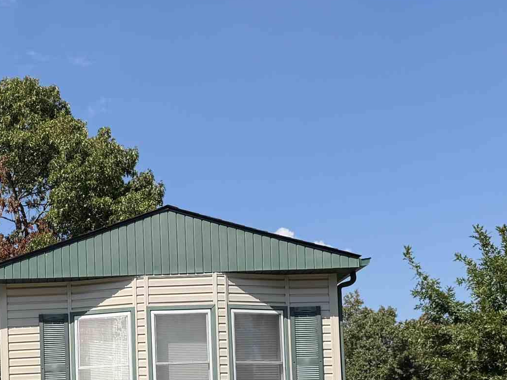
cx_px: -5
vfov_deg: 19.9
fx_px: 1040
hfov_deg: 25.9
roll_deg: +2.3
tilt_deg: +3.9
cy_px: 414
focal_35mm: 71
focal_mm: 6.76
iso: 80
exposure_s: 1/4975
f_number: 1.78
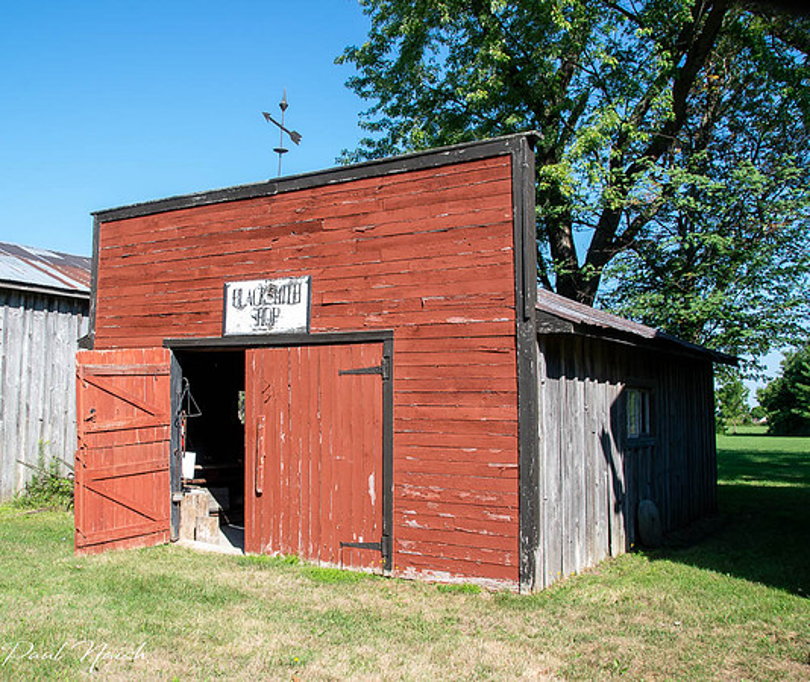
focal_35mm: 31
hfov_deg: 55.4
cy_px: 341
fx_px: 768
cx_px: 349
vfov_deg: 47.9
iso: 200
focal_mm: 18
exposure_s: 1/60
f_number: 14
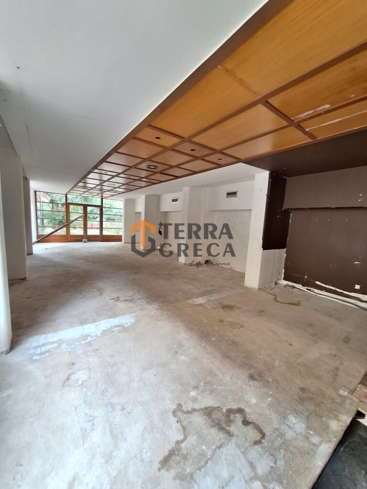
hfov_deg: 89.9
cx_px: 184
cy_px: 244
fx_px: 184
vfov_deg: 106.2
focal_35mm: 13
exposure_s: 1/33
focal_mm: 1.74
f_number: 2.2
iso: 200
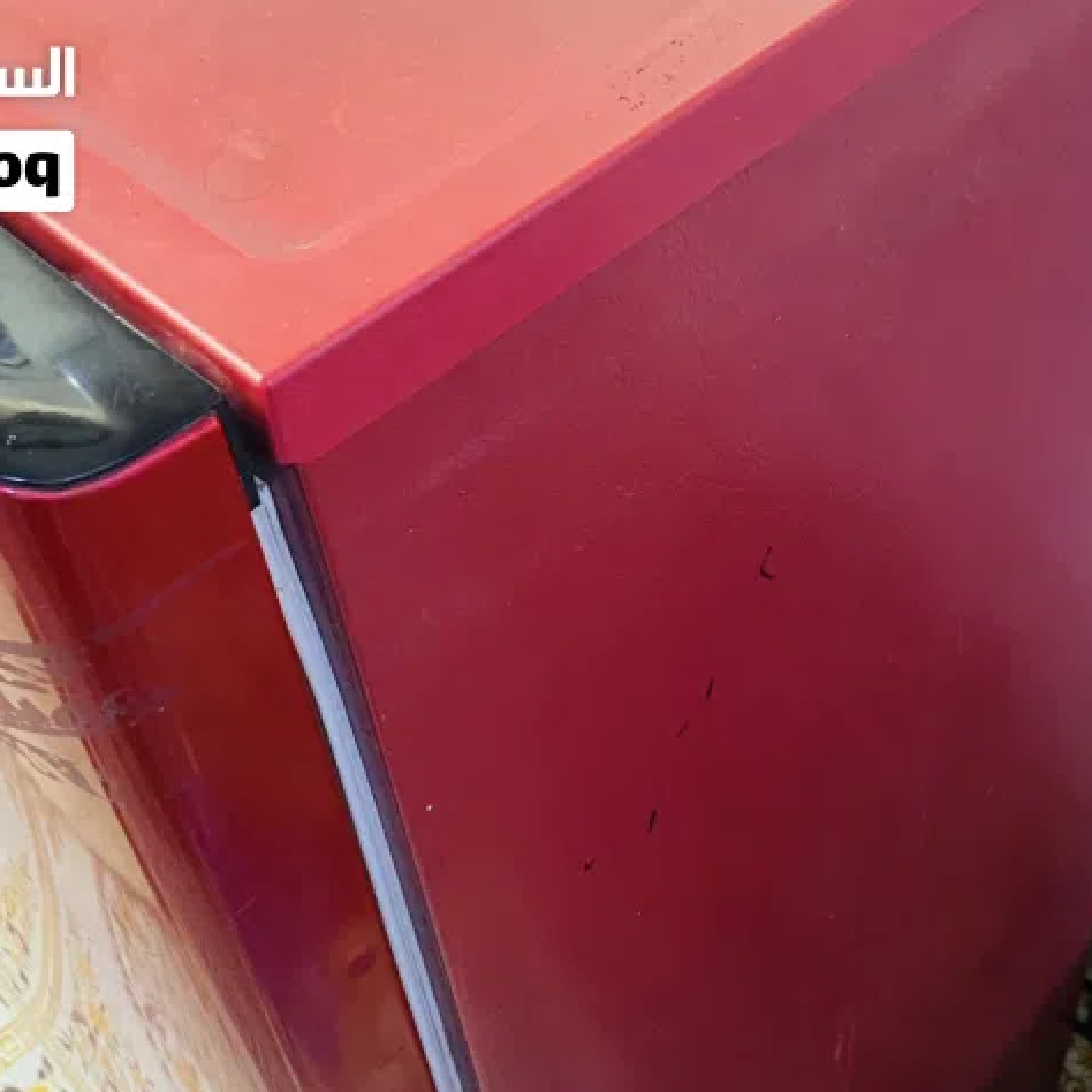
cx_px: 422
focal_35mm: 31
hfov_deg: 52.1
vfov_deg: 52.5
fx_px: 1106
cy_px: 544
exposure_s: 1/50
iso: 500
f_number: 1.8
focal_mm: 4.25
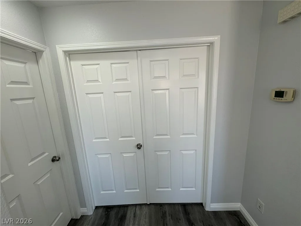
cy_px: 113
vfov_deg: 85.7
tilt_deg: -11.6
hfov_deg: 102.1
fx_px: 122
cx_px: 150
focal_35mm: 14
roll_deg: +1.7
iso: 40
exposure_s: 1/156
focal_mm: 2.22
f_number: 2.2
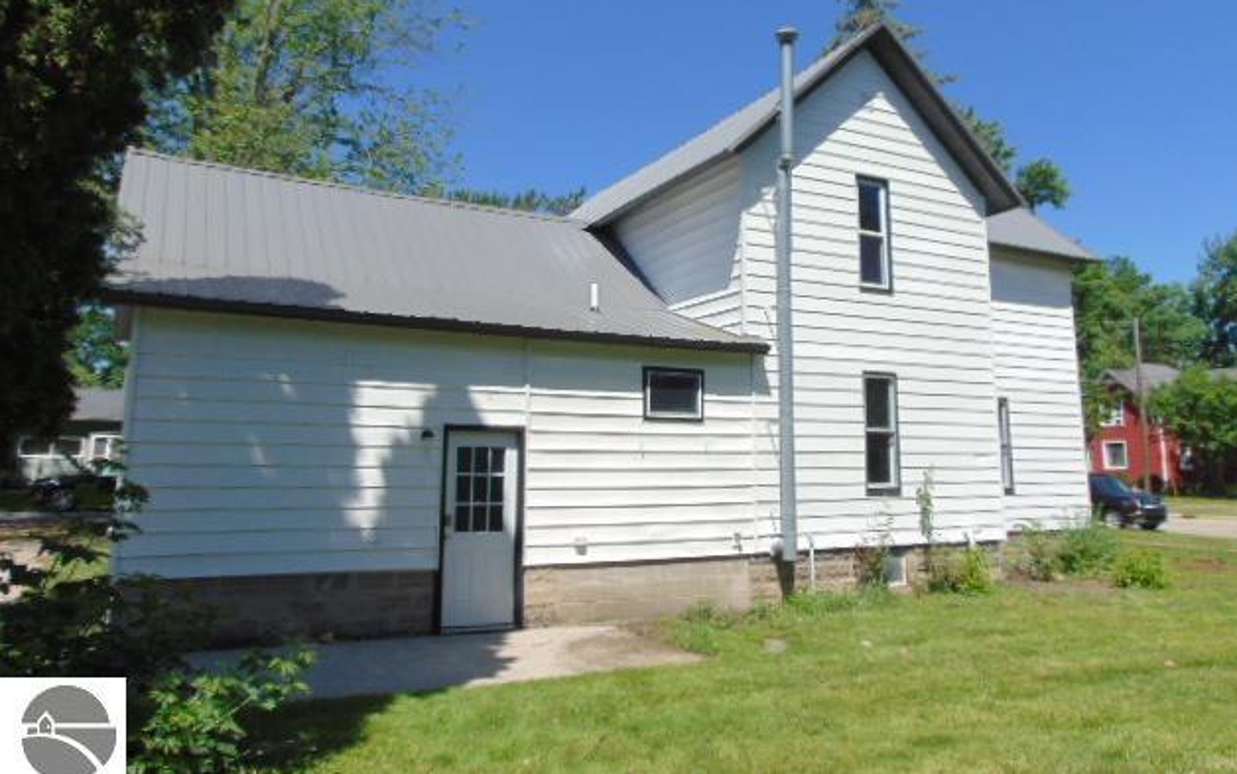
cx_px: 628
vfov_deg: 45.9
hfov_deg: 68.4
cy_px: 321
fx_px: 911
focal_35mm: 27
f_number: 7.7
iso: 80
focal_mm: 4.5
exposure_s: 1/250
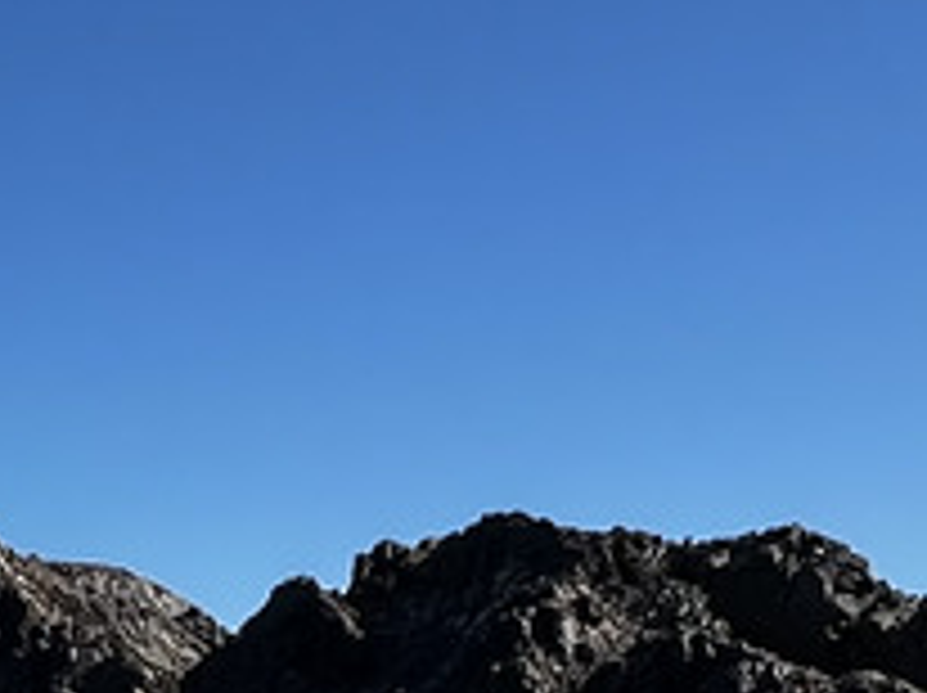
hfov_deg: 18.9
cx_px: -22
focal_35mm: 101
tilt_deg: -1.4
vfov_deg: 14.0
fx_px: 2702
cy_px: 936
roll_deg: -0.4
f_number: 1.8
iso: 32
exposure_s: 1/1449
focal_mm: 1.57
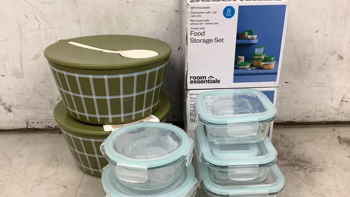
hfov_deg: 58.0
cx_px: 175
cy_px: 110
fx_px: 316
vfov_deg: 34.6
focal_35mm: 34
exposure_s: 1/120
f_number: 2.4
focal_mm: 3.3
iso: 64
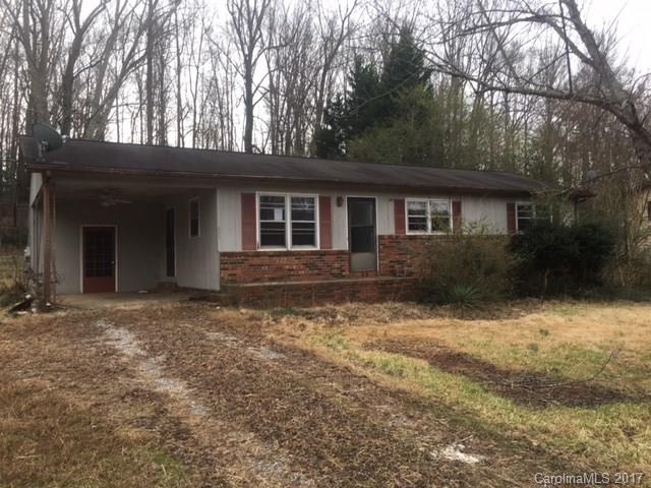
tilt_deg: +2.7
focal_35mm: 29
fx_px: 545
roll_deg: +0.3
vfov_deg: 48.2
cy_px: 244
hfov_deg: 61.7
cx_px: 326
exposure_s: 1/120
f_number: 2.2
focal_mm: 4.15
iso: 25
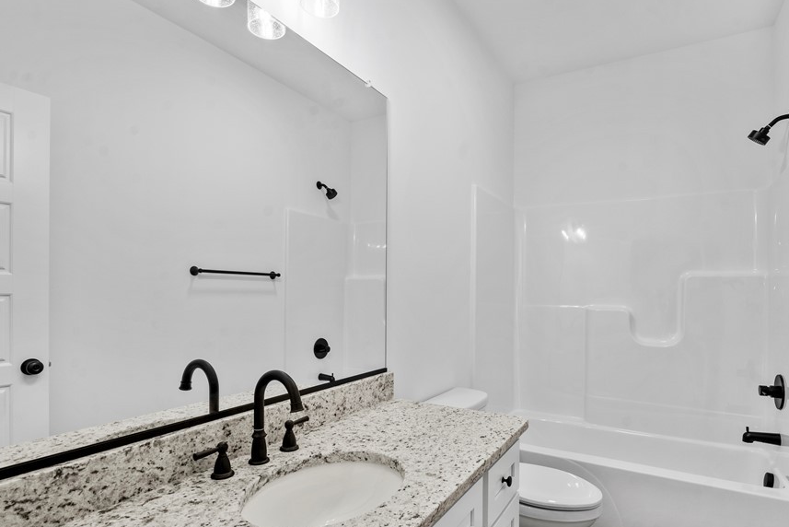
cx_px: 419
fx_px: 417
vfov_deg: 64.1
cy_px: 314
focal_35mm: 19
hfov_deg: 86.8
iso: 1250
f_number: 9
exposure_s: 1/13
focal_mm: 15
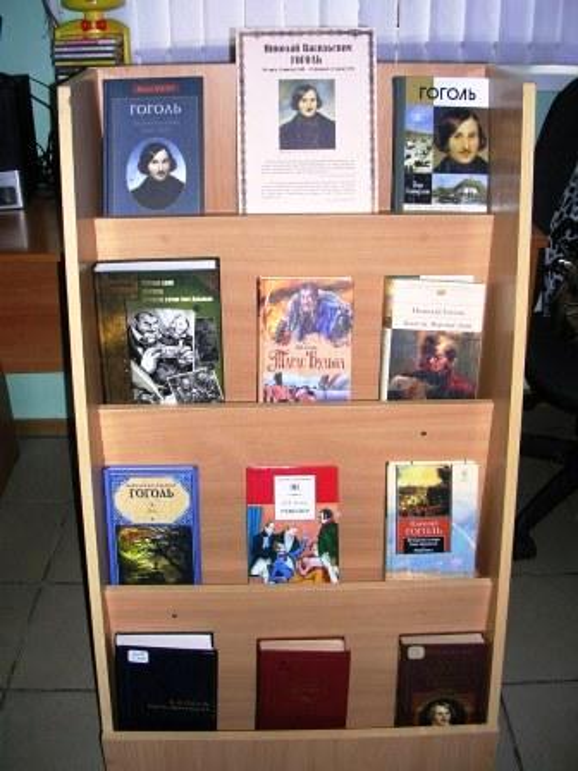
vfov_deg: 49.0
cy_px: 386
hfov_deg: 37.7
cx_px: 289
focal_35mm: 38
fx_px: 846
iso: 50
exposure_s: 1/60.1
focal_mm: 5.8
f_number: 2.8
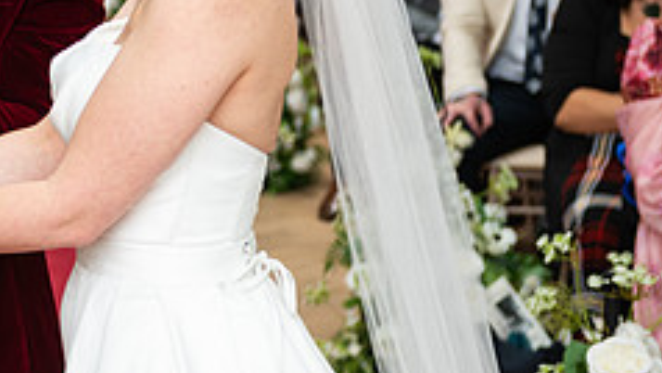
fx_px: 2774
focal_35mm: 158
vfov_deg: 7.6
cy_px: -26
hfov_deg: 13.3
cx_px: -114
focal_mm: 62
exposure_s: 1/200
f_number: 3.5
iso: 400
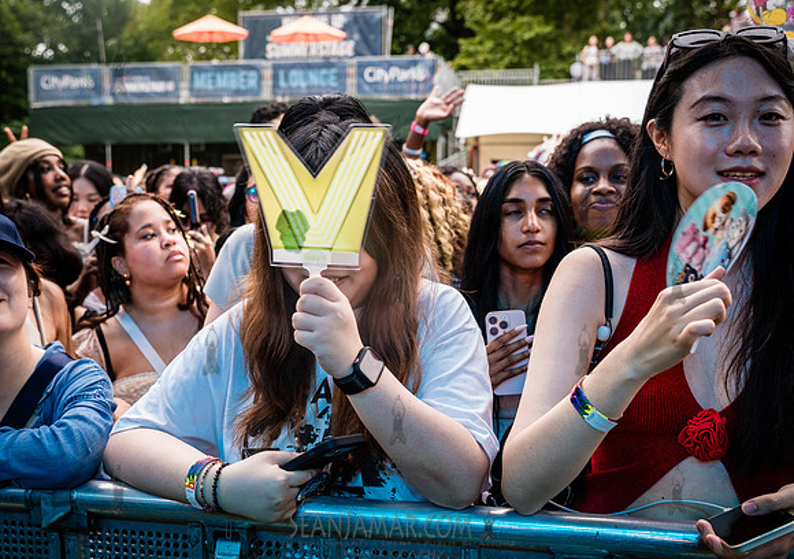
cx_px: 360
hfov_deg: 45.9
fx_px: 936
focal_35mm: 42
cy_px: 321
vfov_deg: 33.2
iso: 1250
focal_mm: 35
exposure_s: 1/250
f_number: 4.5
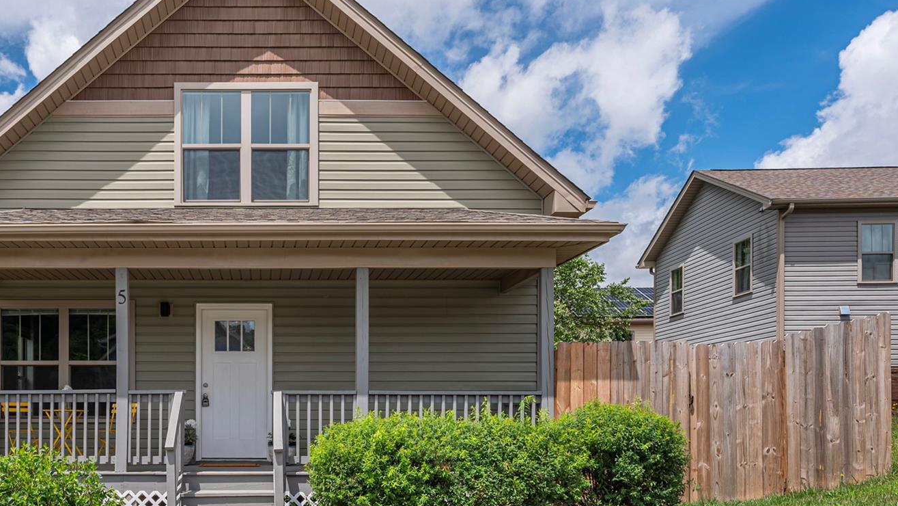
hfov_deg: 60.3
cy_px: 306
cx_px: 262
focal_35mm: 31
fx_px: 738
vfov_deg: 37.6
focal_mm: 19
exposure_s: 1/3200
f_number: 8
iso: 320
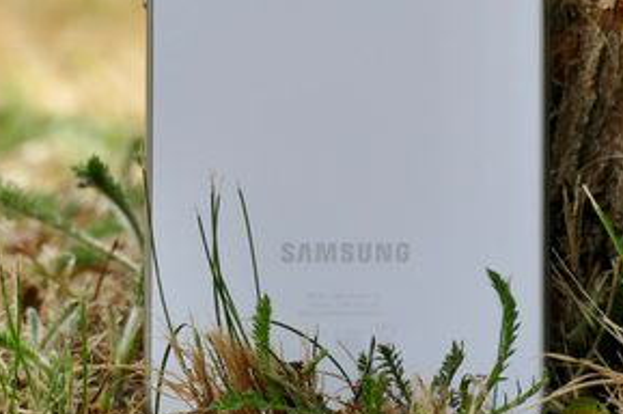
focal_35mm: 514
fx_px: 8885
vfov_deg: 2.7
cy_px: 30
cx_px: 354
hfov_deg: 4.0
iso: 125
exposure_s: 1/1300
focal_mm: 75.13
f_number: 4
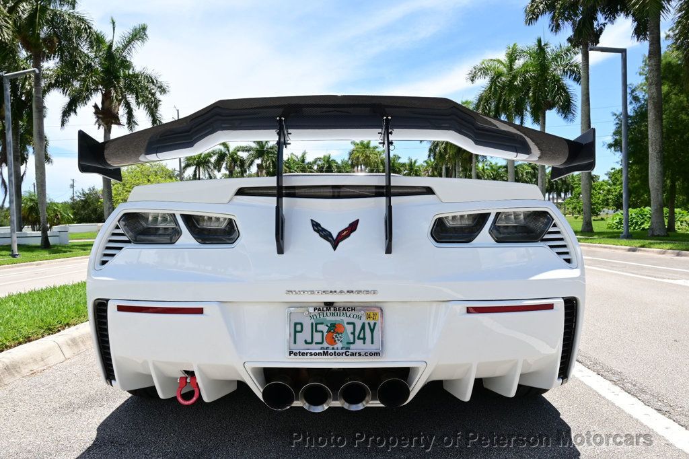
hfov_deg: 73.8
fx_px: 459
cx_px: 344
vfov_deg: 53.1
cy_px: 230
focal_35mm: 24
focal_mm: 16
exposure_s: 1/200
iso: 100
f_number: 7.1
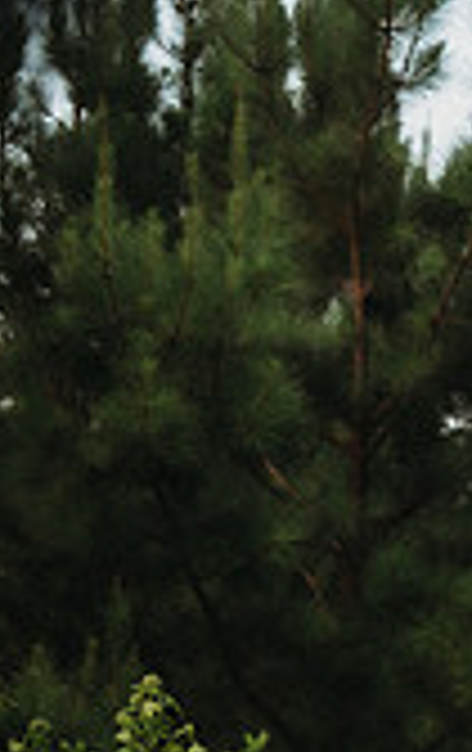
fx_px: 5123
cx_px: 1278
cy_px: 763
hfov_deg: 5.1
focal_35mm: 250
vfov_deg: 8.3
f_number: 2.8
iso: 100
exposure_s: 1/320
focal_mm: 70
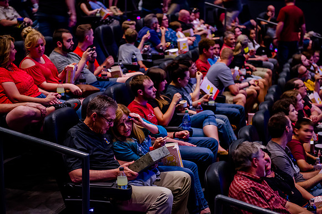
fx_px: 597
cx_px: 160
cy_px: 107
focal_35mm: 67
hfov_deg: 30.2
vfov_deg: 20.4
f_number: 2.8
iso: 4000
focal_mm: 66
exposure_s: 1/15
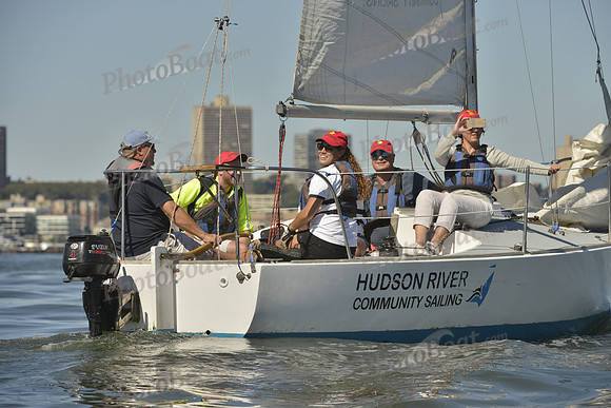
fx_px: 3395
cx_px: 306
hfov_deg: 10.3
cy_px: 204
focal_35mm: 200
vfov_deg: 6.9
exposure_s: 1/1250
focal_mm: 200
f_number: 6.3
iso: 200
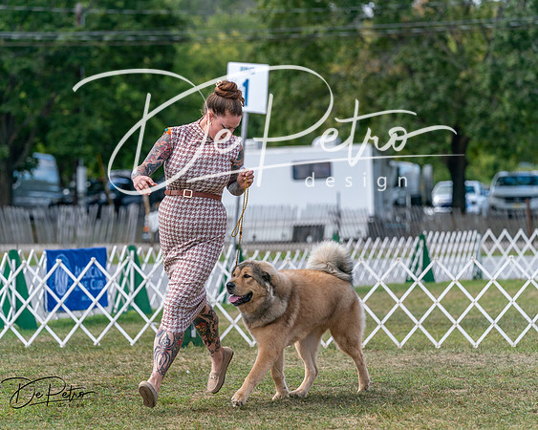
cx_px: 269
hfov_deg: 12.2
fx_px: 2510
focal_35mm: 158
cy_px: 215
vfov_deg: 9.8
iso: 400
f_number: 4
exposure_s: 1/2000
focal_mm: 140
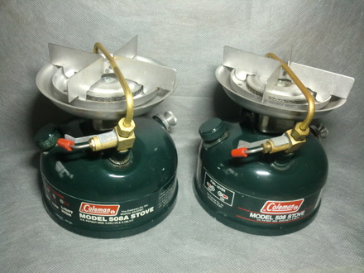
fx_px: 368
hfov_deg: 52.6
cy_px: 136
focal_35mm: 35
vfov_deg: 40.7
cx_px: 182
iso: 320
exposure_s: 1/60
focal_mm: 6.3
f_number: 3.1
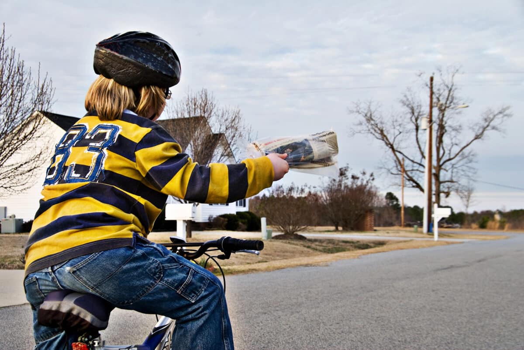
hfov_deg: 33.4
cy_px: 175
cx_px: 262
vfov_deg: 22.7
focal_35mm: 60
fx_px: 874
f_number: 8
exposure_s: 1/40
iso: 100
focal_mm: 40
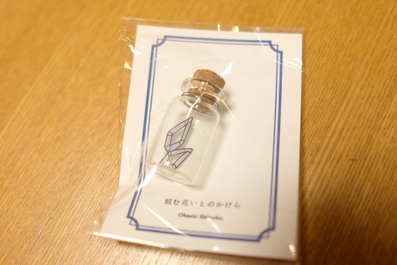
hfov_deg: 54.4
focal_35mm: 35
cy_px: 132
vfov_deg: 37.9
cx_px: 198
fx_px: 386
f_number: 1.4
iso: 200
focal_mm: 23
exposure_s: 1/100
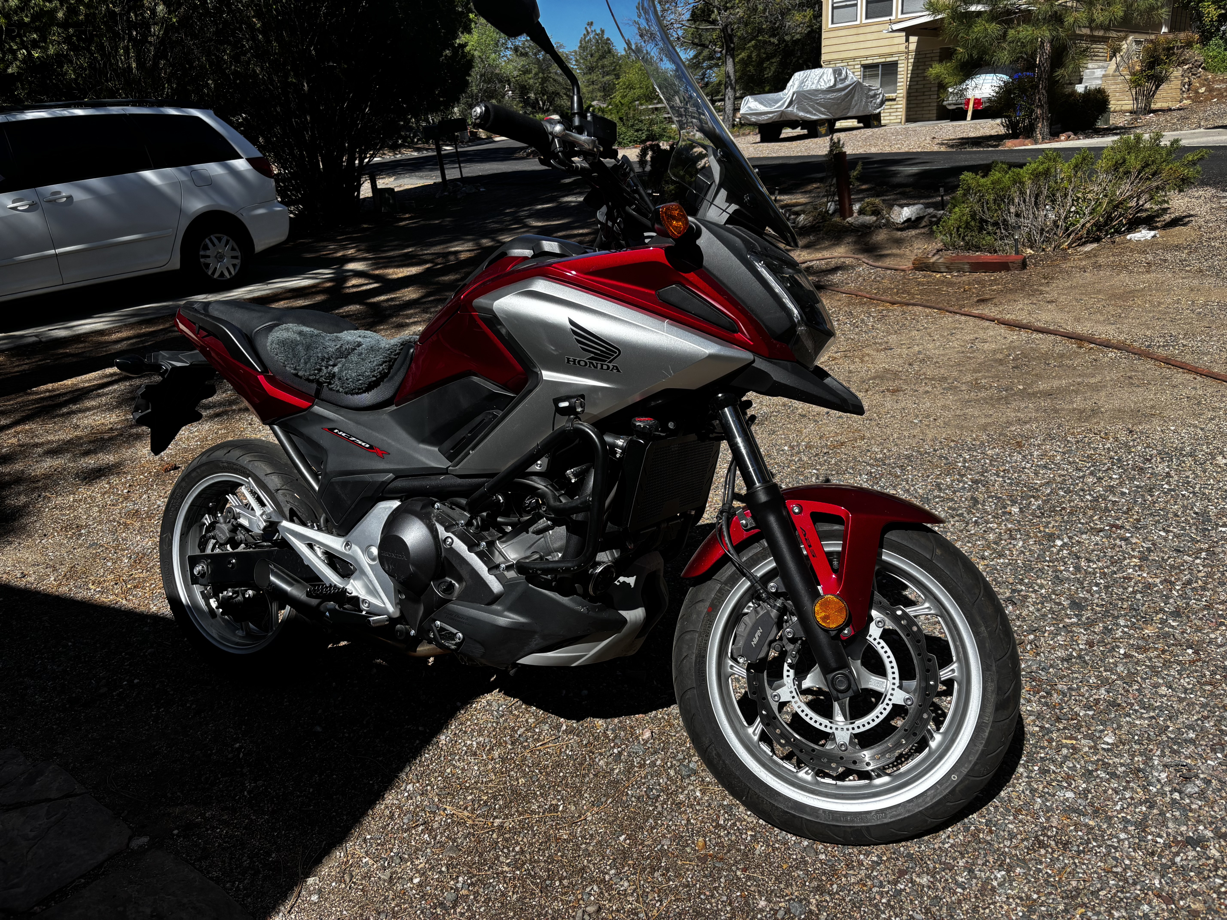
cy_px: 460
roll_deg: +3.2
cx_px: 614
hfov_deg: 67.3
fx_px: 922
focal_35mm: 26
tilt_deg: -19.0
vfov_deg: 53.1
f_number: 1.6
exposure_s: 1/2451
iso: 50
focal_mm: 5.96
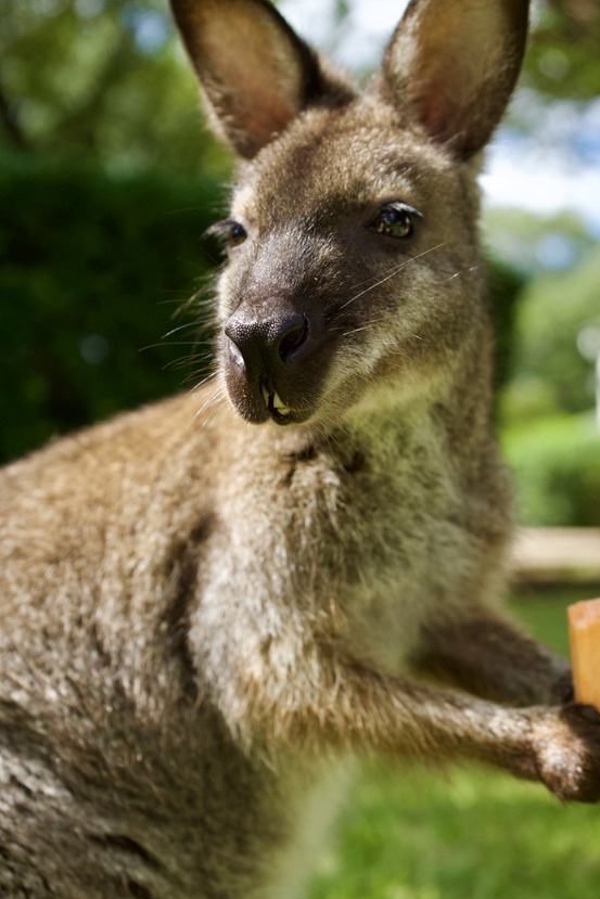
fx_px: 1374
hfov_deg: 24.6
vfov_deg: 36.2
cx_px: 306
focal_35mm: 55
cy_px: 434
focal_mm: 42
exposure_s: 1/2000
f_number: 4.5
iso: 800
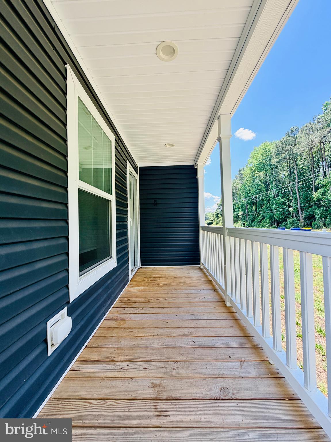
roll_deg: -0.2
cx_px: 166
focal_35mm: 14
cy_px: 221
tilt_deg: +1.4
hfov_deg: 85.6
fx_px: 179
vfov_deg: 102.1
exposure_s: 1/270
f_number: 2.2
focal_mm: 2.22
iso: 50
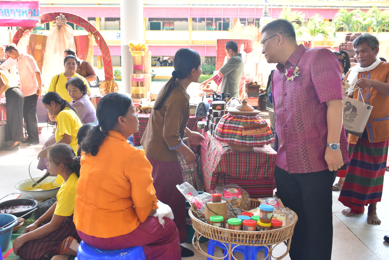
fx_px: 373
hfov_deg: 55.1
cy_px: 130
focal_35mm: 34
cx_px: 194
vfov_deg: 38.4
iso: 450
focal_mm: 23
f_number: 5.6
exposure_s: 1/125
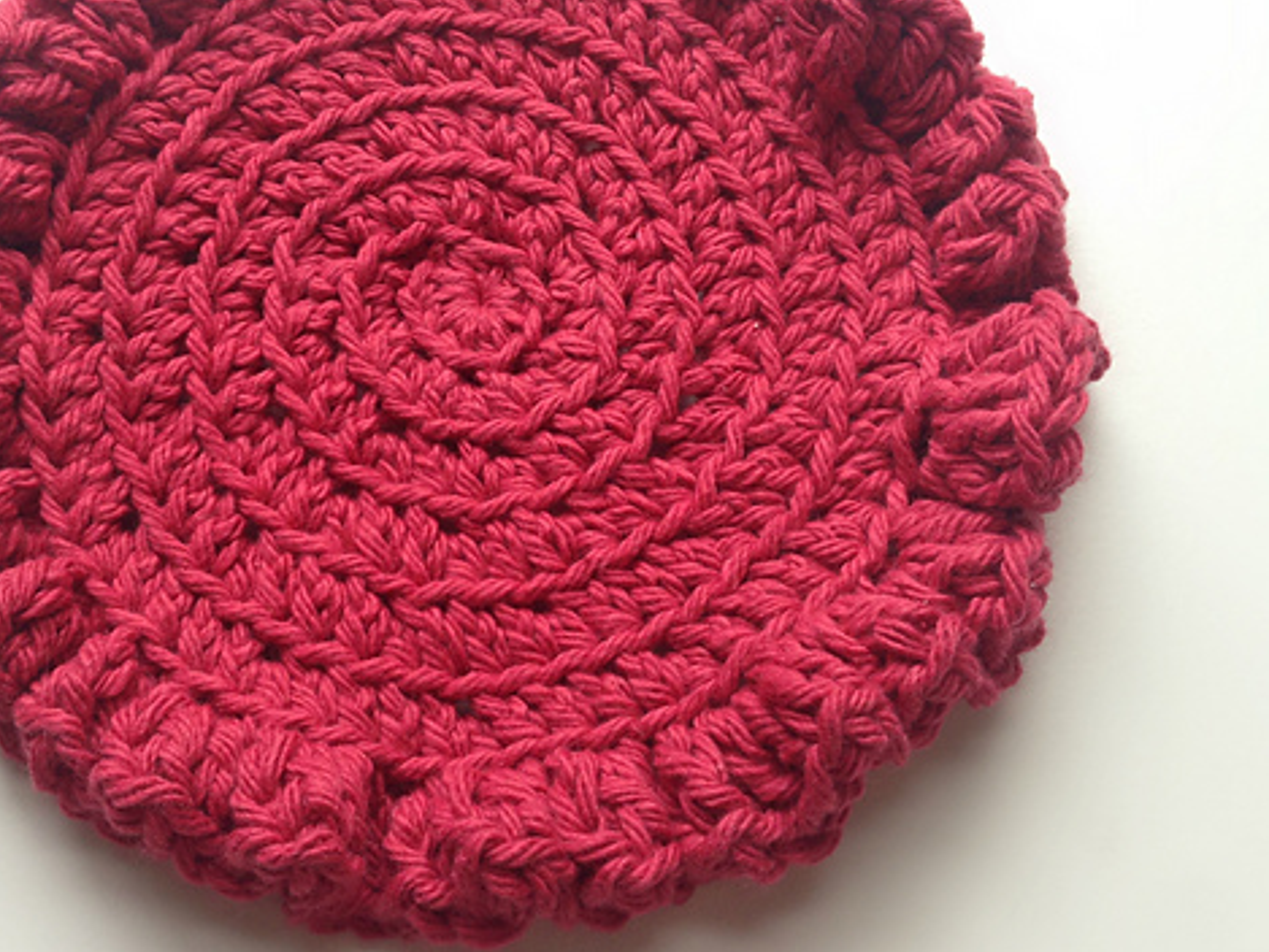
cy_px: 330
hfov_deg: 41.7
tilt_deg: -70.1
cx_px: 471
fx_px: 1650
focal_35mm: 45
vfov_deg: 32.0
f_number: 2.4
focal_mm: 4.12
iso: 50
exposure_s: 1/40
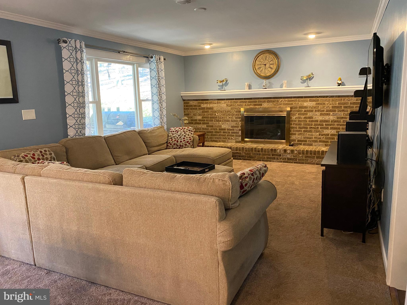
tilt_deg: -10.3
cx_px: 204
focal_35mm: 26
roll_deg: +1.7
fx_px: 306
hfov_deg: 67.3
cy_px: 152
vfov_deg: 53.1
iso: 400
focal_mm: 4.25
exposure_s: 1/60
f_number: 1.8
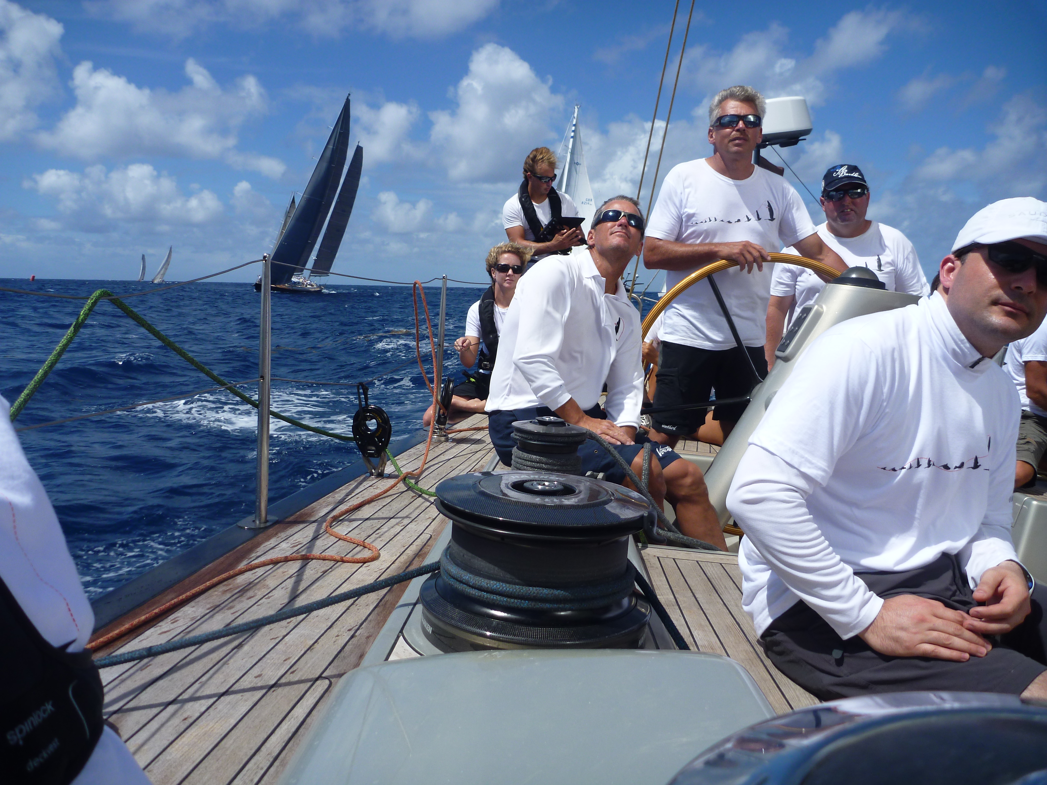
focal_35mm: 28
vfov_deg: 49.7
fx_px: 847
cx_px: 524
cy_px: 392
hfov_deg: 63.4
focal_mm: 4.9
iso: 80
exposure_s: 1/160
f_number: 10
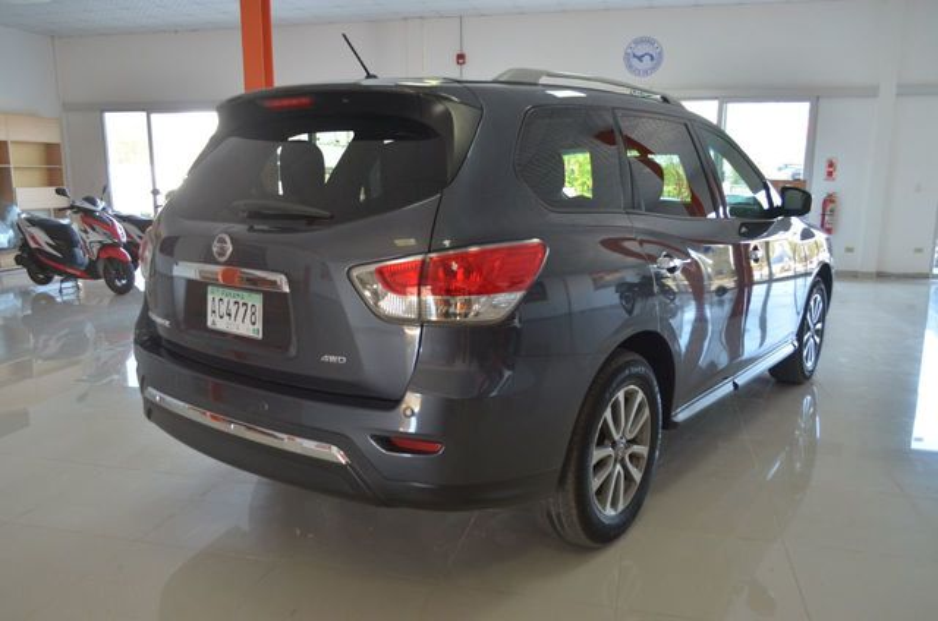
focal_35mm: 27
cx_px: 469
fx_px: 702
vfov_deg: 47.7
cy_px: 310
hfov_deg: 67.5
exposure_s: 1/100
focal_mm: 18
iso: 500
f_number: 5
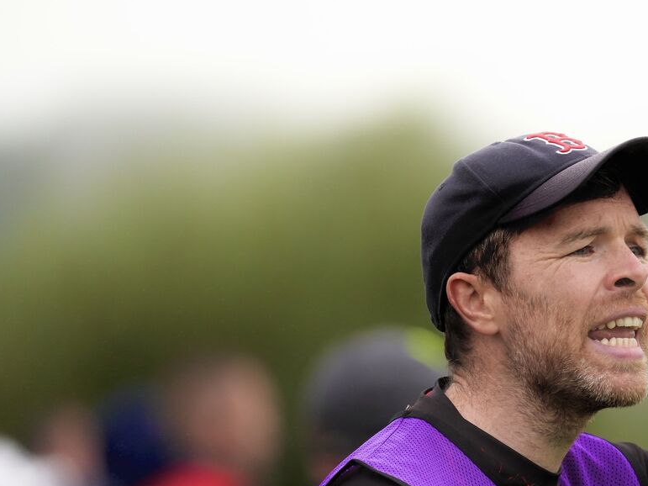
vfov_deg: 1.7
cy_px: 318
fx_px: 16808
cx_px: 501
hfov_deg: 2.2
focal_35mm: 898
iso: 3200
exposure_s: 1/1250
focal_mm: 600
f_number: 6.3
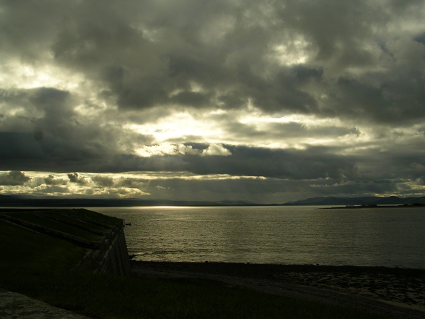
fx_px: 467
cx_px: 212
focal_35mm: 38
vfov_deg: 37.7
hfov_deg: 49.0
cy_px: 160
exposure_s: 1/799
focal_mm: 5.8
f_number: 5.6
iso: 50
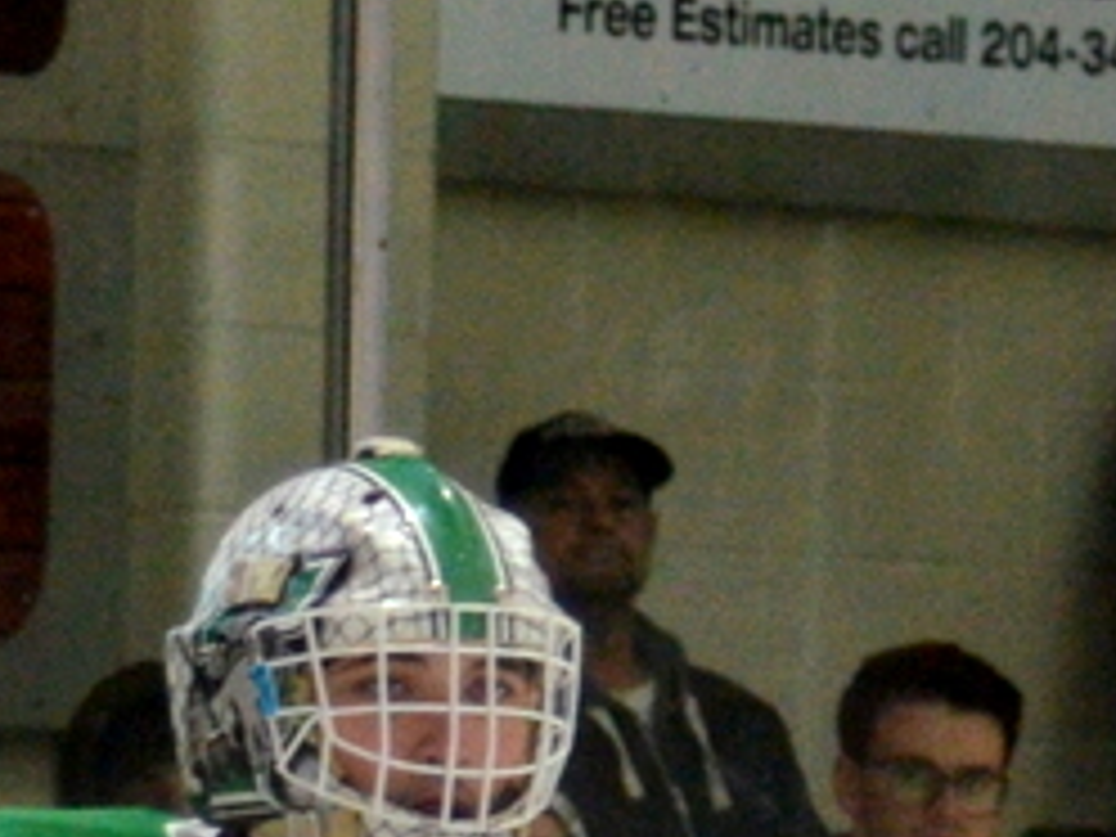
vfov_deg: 2.1
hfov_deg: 2.8
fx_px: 22474
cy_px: 2043
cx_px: 90
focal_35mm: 697
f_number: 4
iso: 1600
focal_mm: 75
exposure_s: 1/500
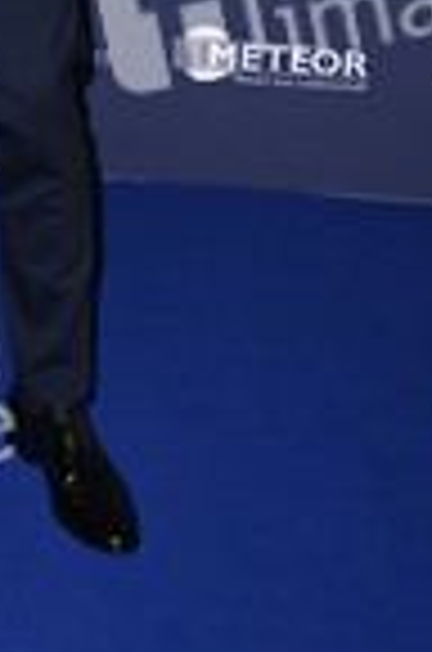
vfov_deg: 18.0
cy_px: -238
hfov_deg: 12.7
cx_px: -86
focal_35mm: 105
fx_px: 1899
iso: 320
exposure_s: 1/250
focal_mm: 38
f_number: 5.6
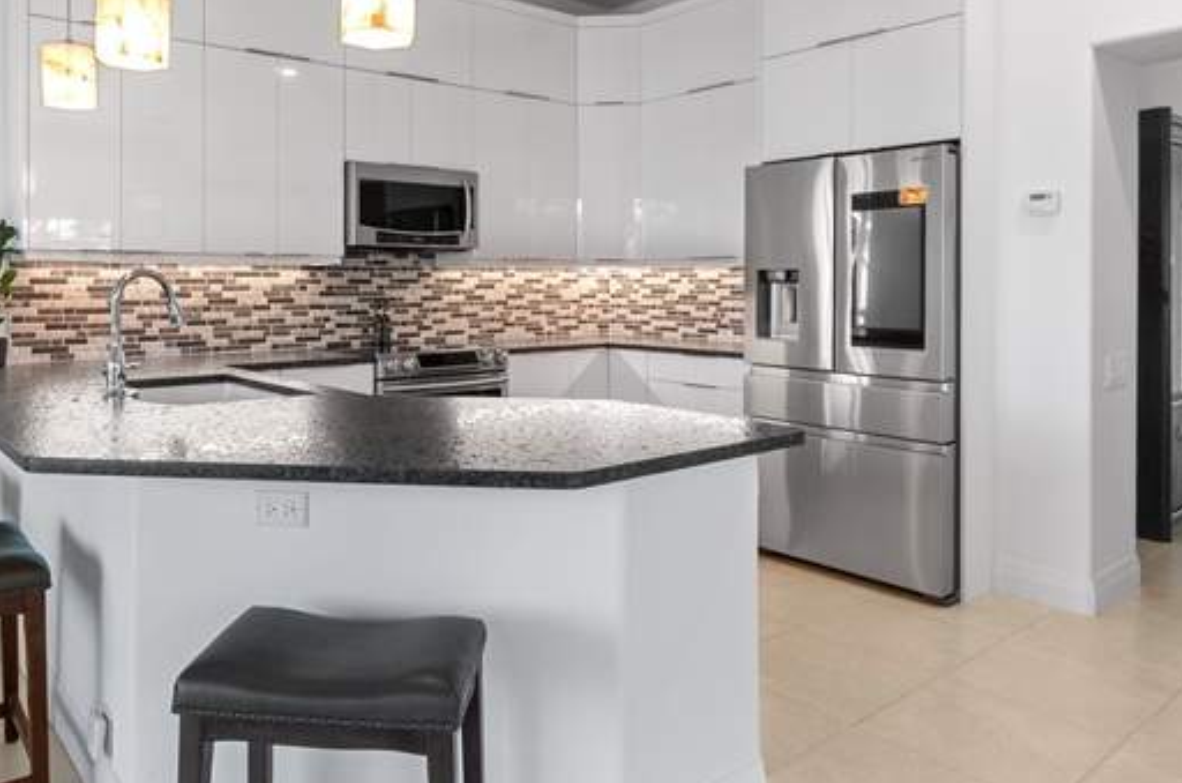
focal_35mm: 26
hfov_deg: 69.5
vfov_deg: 49.4
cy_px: 312
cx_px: 494
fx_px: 845
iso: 200
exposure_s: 1/4
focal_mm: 11
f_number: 8
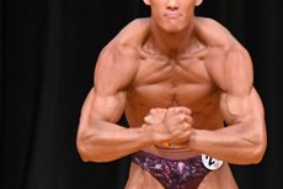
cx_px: 282
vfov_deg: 1.4
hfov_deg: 2.1
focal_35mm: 961
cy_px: 230
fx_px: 7549
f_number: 5.6
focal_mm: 190
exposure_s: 1/400
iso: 4000
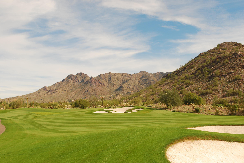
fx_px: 295
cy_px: 82
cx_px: 122
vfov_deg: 30.9
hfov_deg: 44.9
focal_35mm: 44
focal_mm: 29
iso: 100
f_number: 8
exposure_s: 1/250
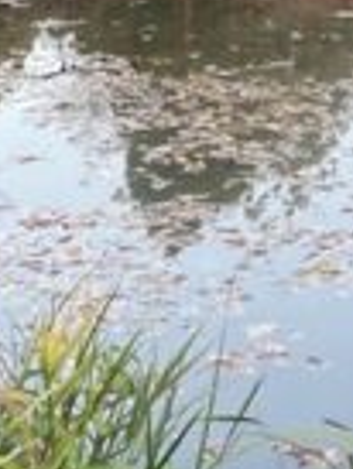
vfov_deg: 11.7
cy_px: -337
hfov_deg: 9.2
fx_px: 2131
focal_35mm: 157
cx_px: 538
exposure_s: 1/121
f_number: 1.6
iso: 100
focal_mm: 4.2
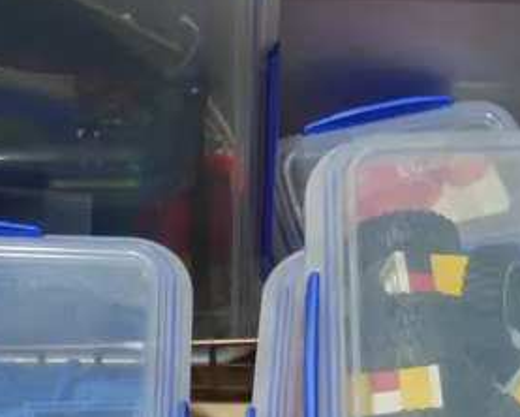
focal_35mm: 101
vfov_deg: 15.0
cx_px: 169
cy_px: 396
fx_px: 1555
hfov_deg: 18.9
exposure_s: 1/80
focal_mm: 14
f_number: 3.5
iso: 200
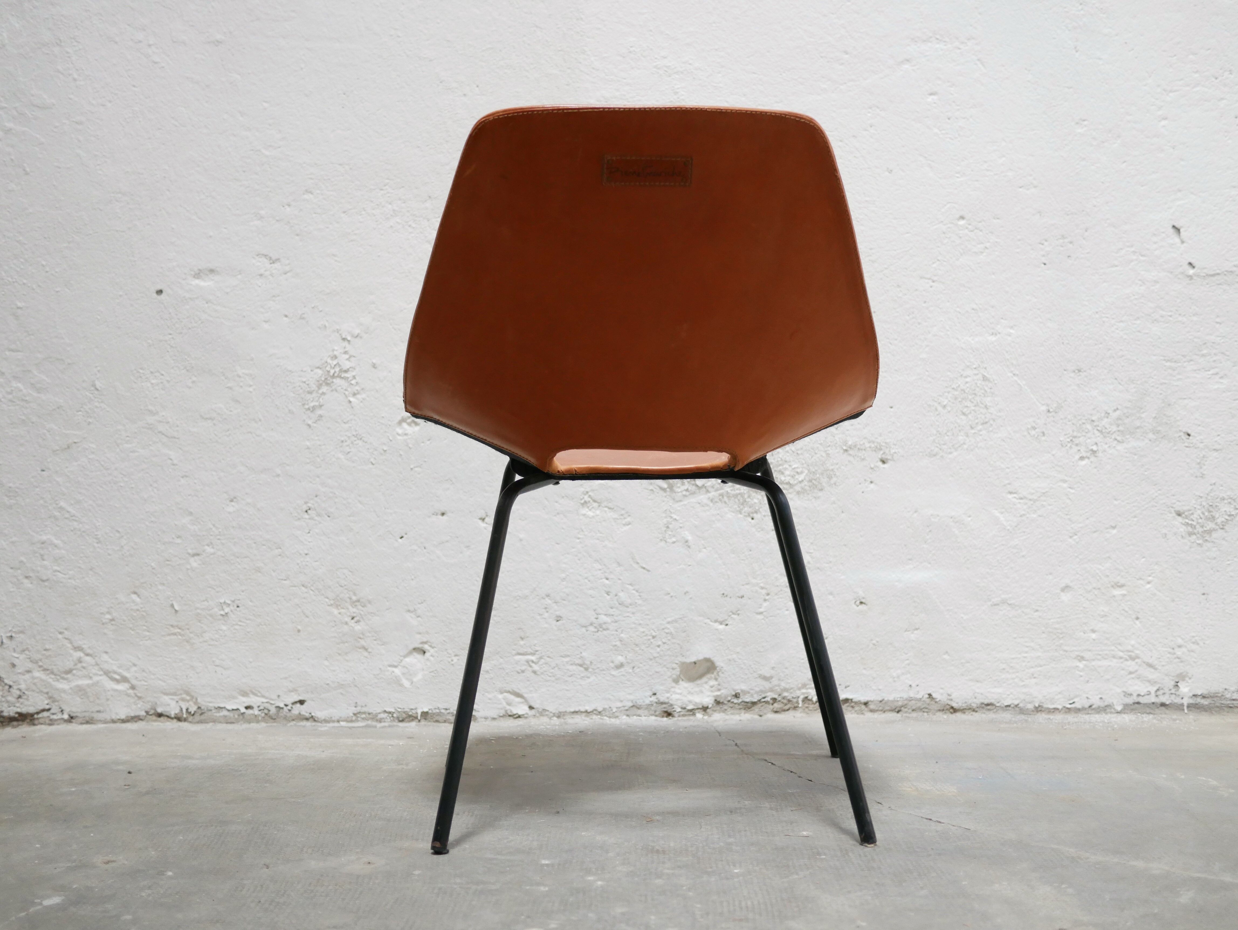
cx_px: 619
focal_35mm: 40
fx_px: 1431
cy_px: 465
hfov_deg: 46.8
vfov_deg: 36.0
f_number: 1.7
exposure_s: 1/60
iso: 1000
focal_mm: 20
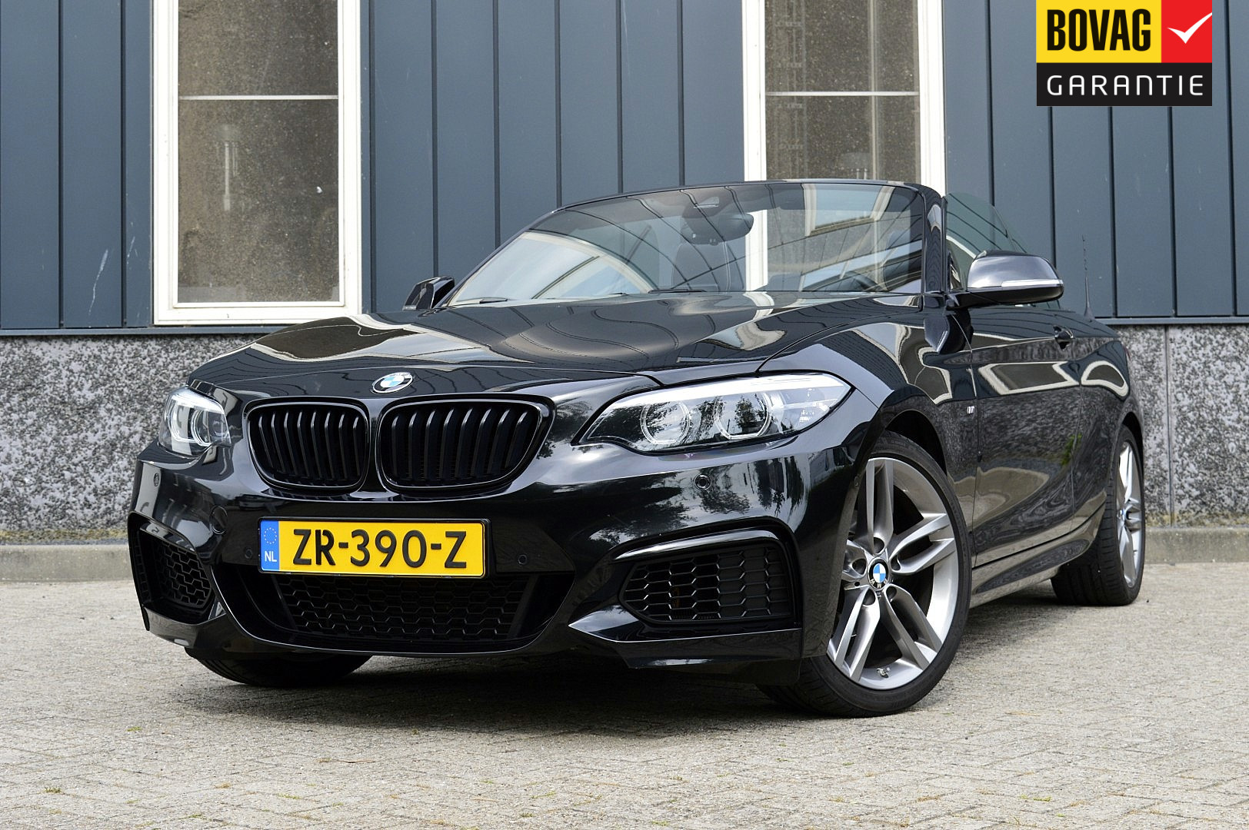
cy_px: 415
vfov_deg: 23.7
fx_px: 1976
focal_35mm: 57
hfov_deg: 35.1
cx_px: 624
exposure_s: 1/200
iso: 400
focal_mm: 38
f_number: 10
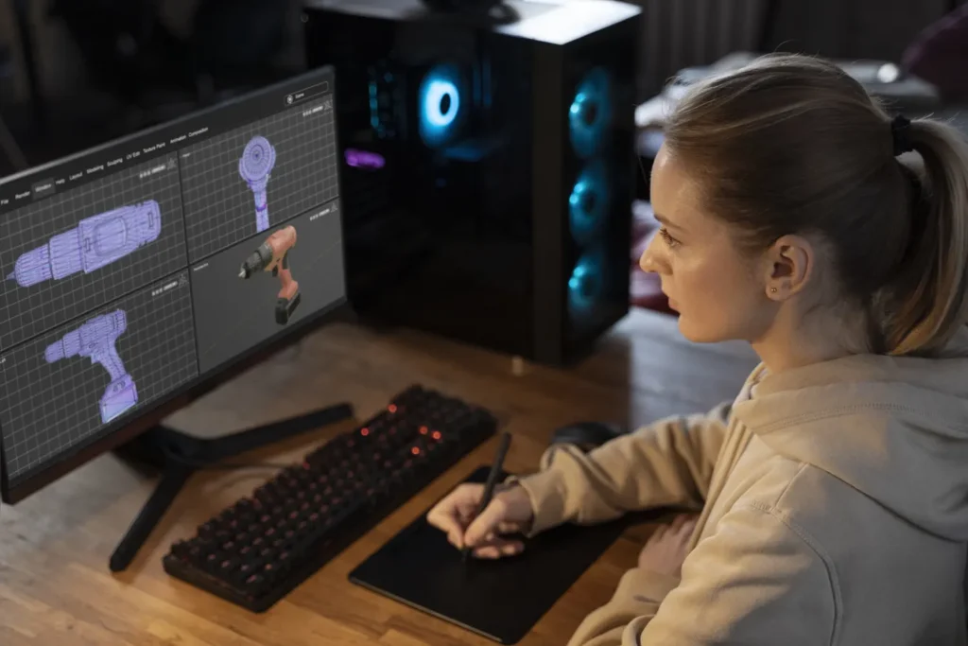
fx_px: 1318
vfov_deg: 27.5
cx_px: 484
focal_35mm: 49
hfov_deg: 40.3
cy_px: 323
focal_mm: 49
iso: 1600
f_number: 2.8
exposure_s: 1/160
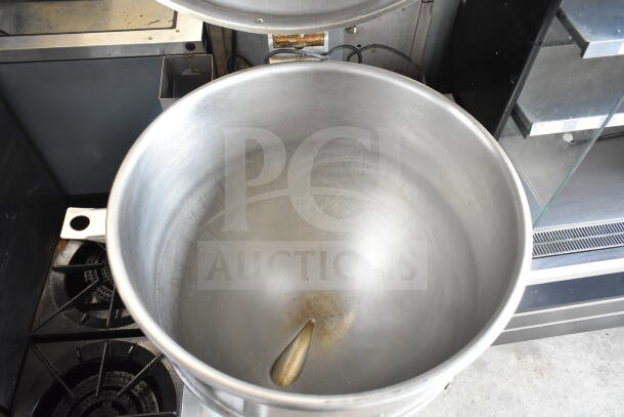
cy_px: 208
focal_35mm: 27
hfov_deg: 67.4
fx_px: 468
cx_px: 312
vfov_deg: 48.0
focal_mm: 18
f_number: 4
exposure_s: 1/60
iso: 1600
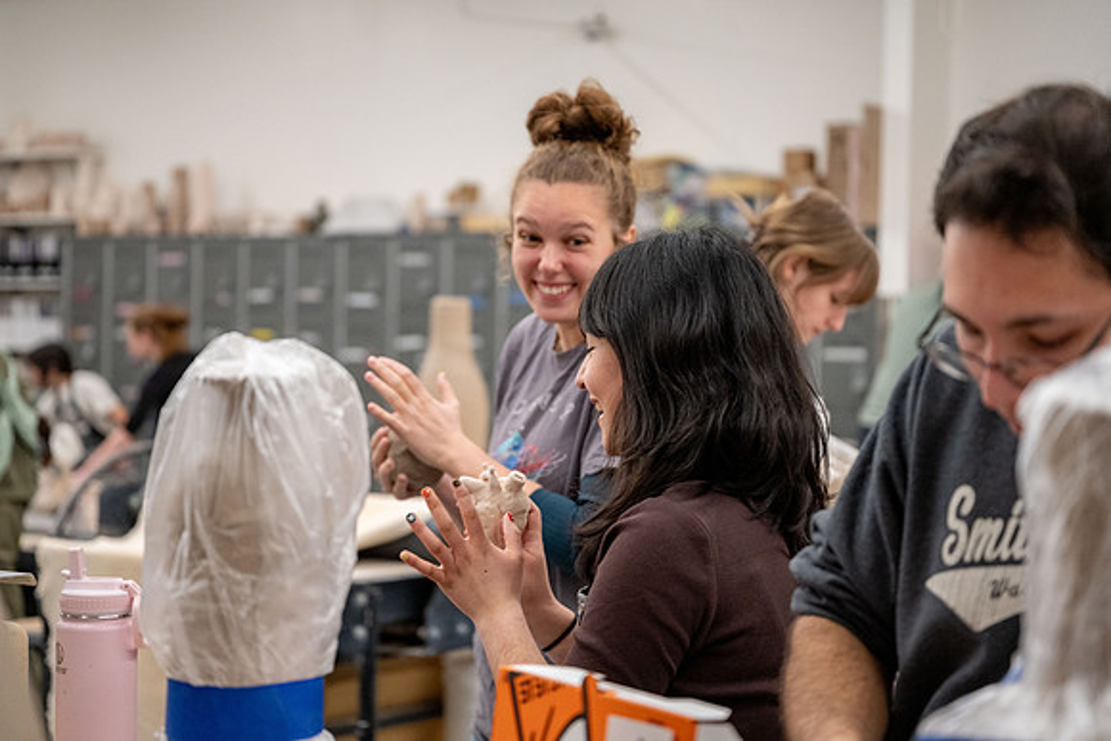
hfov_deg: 28.8
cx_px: 556
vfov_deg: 19.5
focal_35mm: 70
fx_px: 2161
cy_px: 370
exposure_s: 1/500
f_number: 3.2
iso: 1600
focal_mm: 70
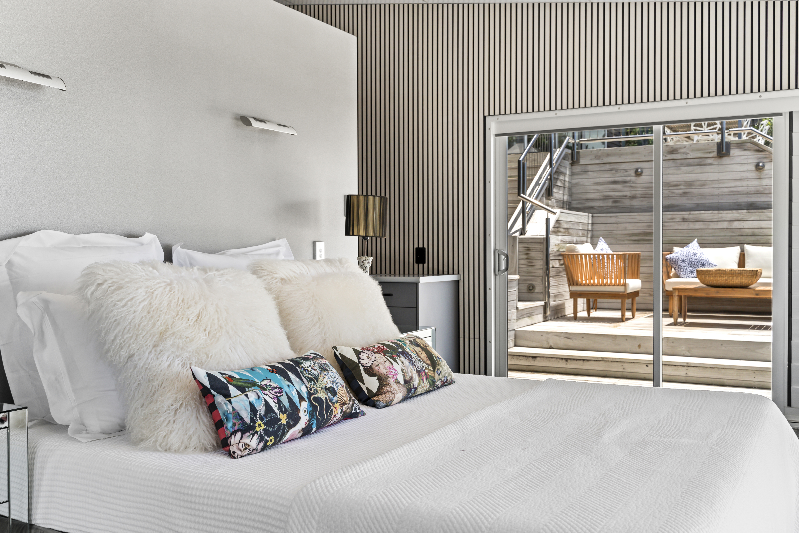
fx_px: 777
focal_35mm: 35
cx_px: 400
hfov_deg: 54.4
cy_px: 266
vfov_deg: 37.9
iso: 200
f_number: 8
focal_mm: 35
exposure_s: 1/30
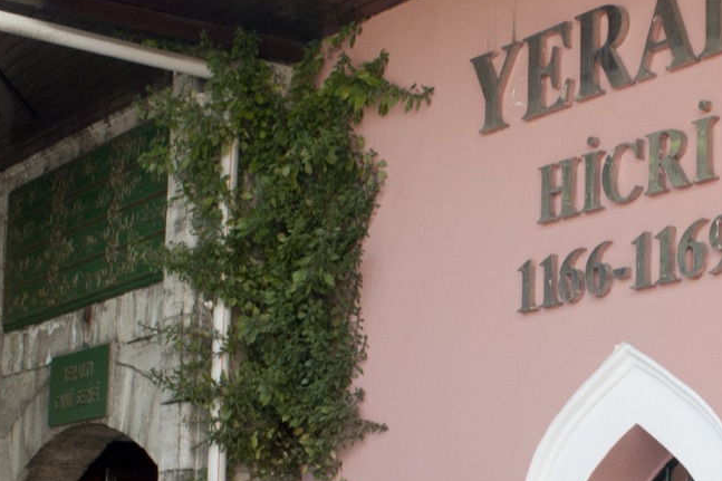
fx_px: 1664
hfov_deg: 24.2
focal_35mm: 83
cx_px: 559
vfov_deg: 16.4
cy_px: 350
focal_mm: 28
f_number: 16
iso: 640
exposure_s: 1/125
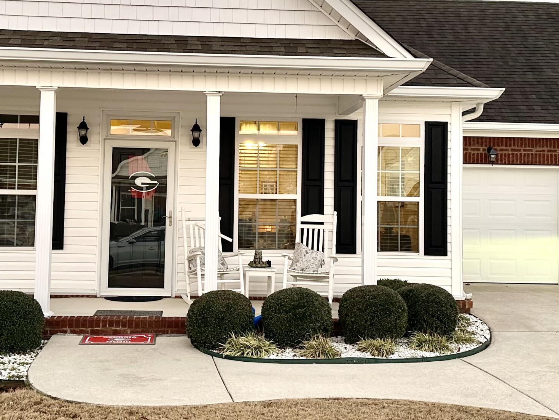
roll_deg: -1.0
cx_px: 226
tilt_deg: +4.3
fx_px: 791
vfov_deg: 29.6
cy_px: 175
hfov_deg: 38.8
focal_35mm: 49
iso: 160
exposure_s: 1/121
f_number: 1.78
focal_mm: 6.86
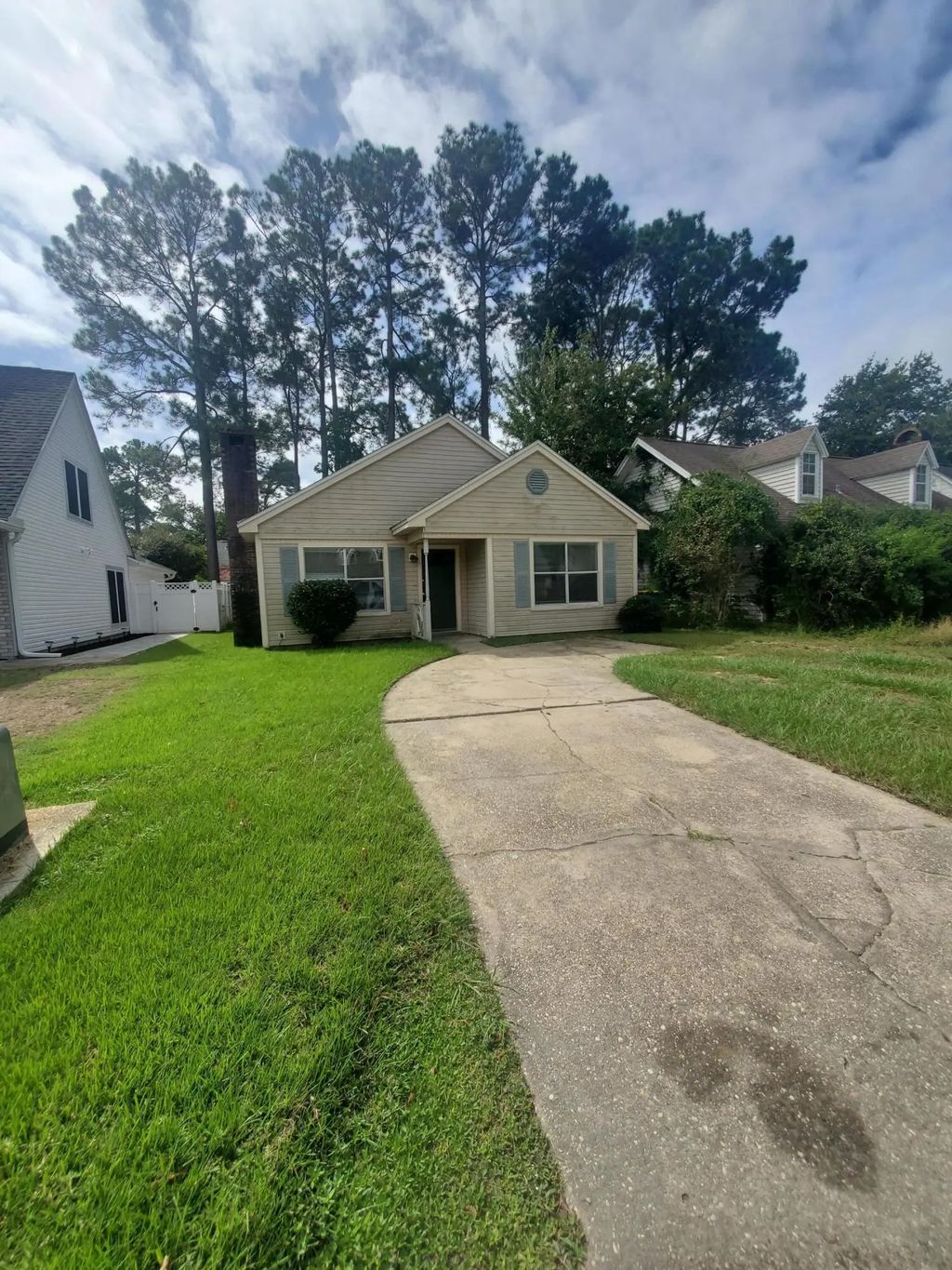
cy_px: 635
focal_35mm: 13
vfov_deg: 106.2
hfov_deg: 89.9
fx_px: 477
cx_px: 476
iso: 50
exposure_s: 1/1780
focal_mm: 1.8
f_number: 2.2
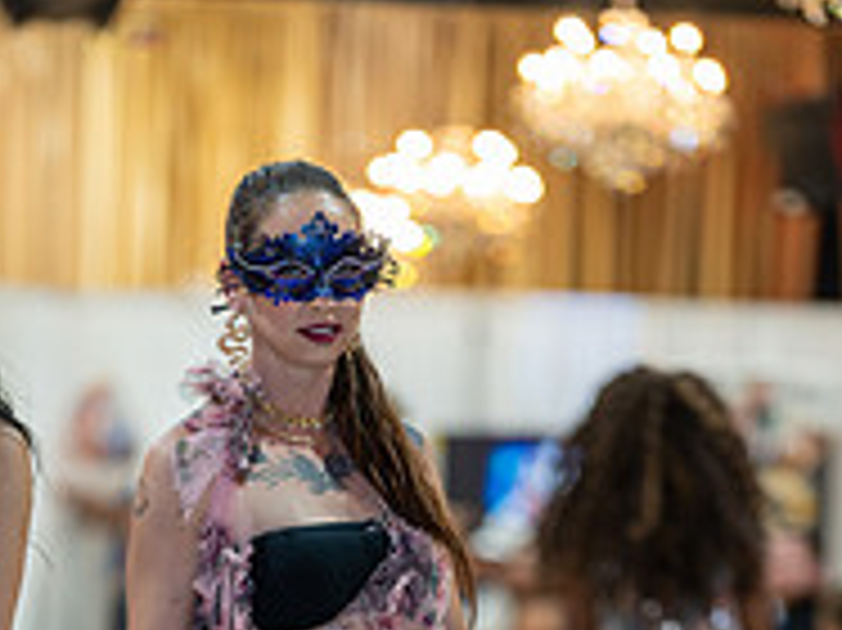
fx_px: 4789
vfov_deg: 7.4
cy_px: 999
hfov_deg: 10.0
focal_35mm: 197
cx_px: 351
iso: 160
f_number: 1.4
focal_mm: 85
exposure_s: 1/160
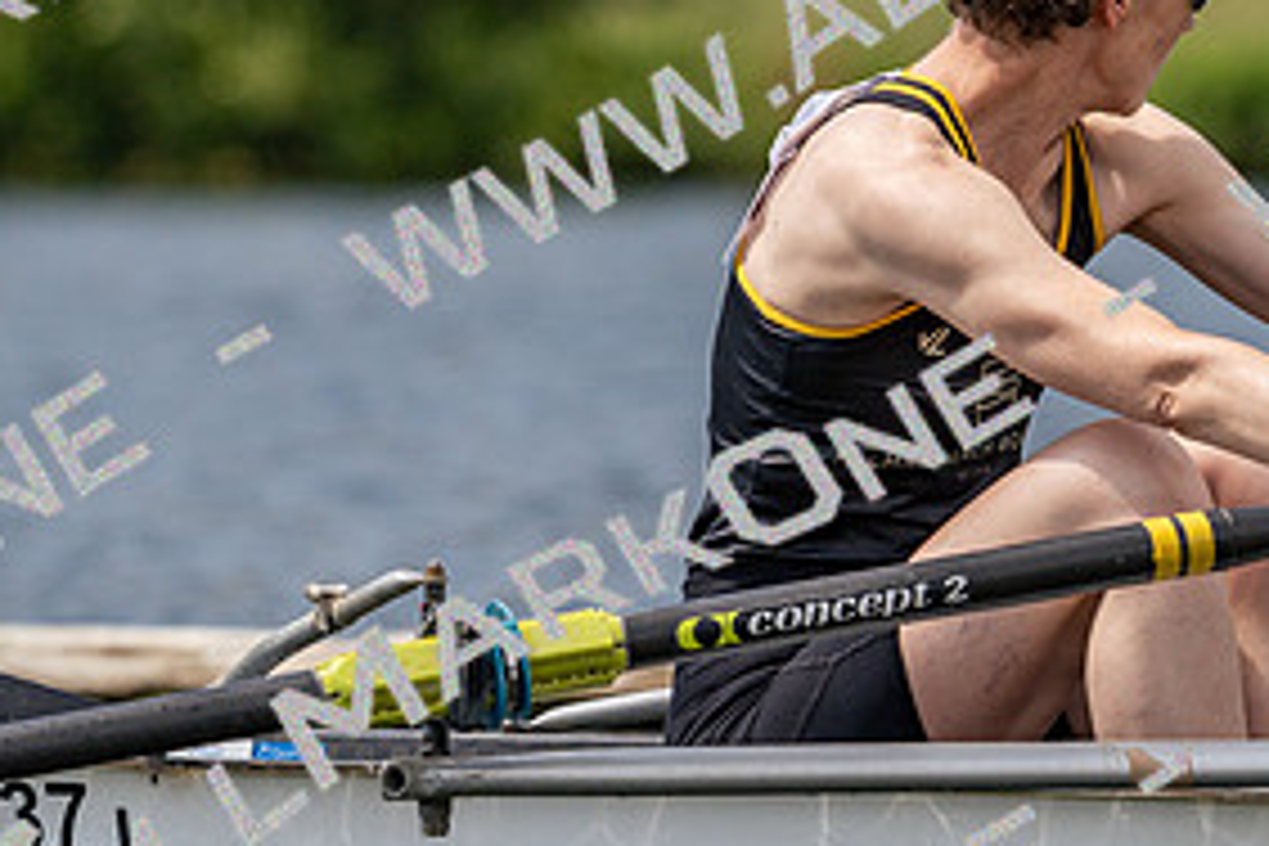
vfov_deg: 1.8
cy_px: 322
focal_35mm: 772
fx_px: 27211
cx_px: 900
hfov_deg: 2.7
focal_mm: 376
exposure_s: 1/1600
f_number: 6.3
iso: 250
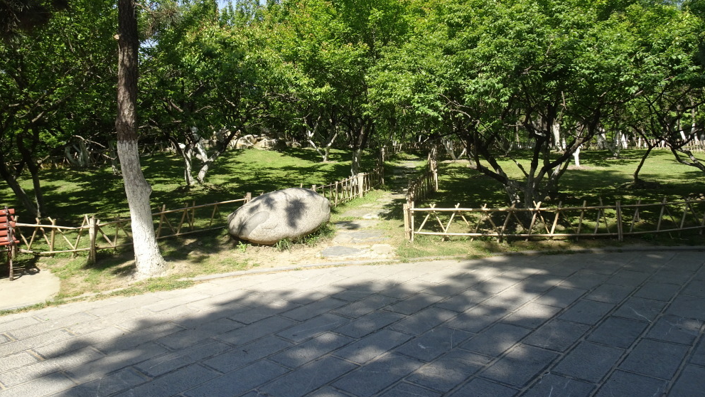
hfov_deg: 69.8
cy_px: 149
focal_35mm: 27
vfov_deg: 42.6
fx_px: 505
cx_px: 362
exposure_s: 1/400
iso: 80
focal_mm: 4.1
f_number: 3.5
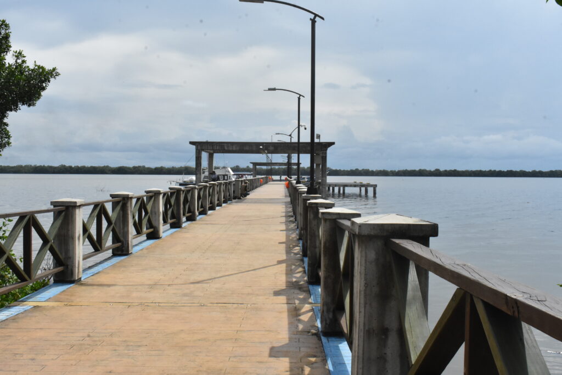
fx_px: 656
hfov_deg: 46.4
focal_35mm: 42
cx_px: 281
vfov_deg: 31.9
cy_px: 188
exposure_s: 1/1600
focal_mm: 28
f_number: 20
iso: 2000
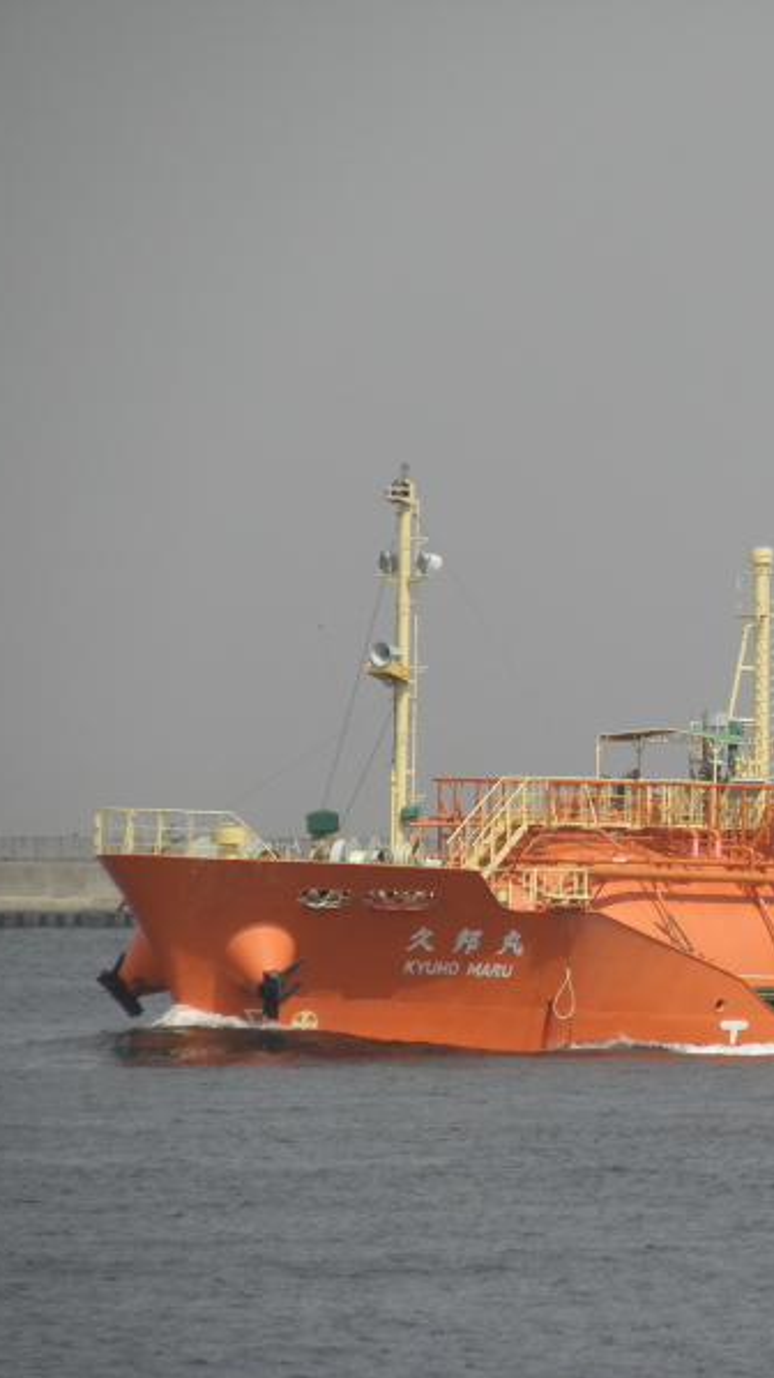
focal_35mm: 672
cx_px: 889
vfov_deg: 3.2
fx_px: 24539
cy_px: 689
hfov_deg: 1.8
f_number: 5.6
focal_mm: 82.11
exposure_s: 1/500
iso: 64
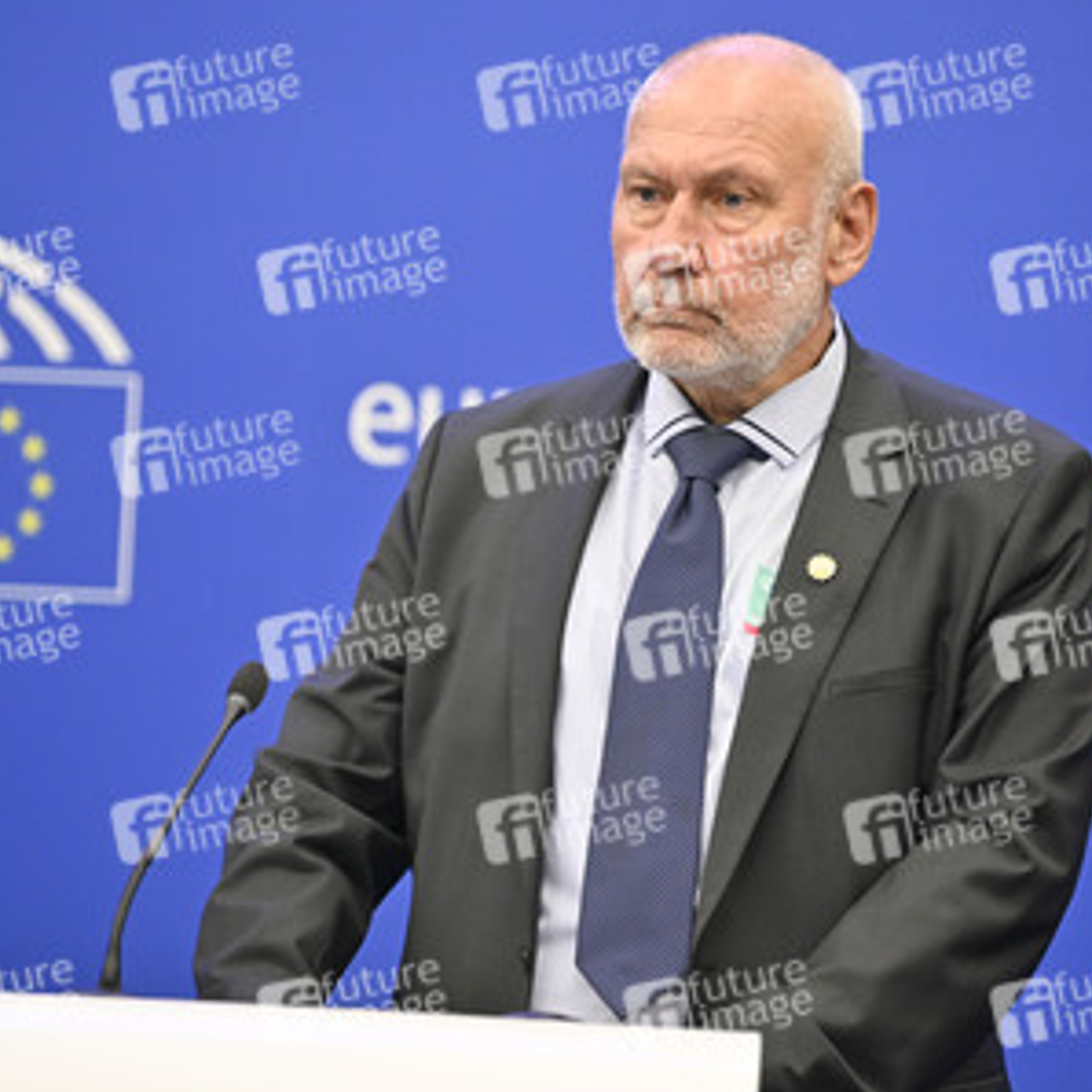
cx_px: 621
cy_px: 546
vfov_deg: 9.1
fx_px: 6888
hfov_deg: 9.1
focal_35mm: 193
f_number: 2.8
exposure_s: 1/320
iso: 2500
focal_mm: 150
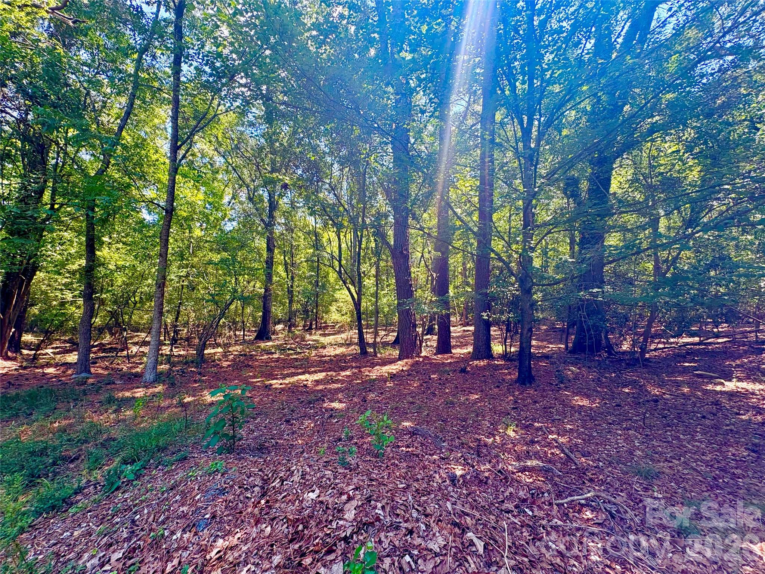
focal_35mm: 14
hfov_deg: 102.1
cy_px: 287
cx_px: 382
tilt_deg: +4.1
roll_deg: -1.0
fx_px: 309
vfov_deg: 85.7
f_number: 2.2
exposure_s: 1/145
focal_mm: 2.22
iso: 40
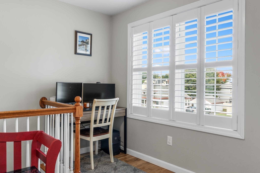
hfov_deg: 67.4
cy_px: 86
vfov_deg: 47.9
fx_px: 195
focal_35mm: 27
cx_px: 130
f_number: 8
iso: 200
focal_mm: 18
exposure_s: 6
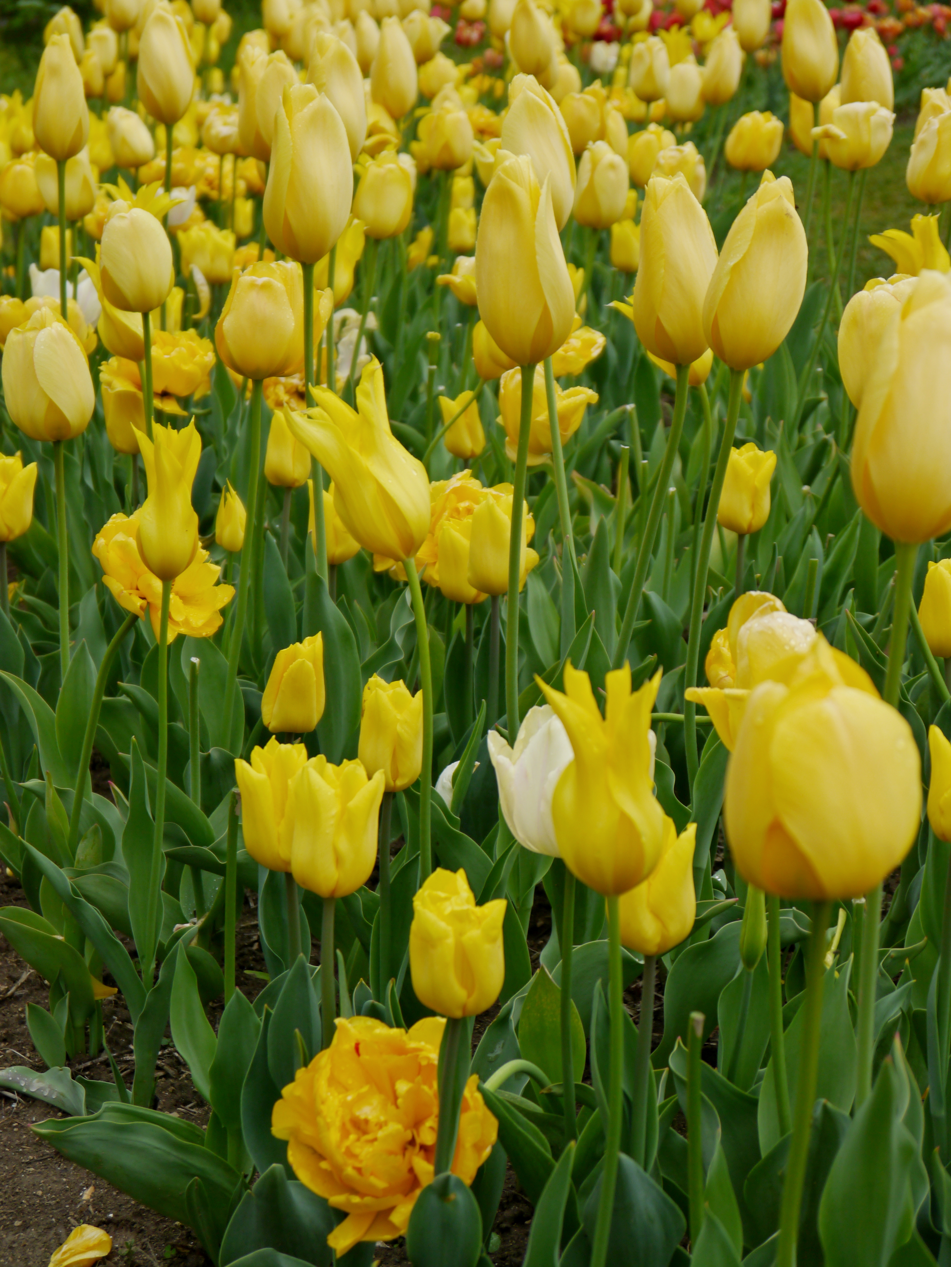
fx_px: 3075
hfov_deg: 17.6
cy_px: 634
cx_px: 476
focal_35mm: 84
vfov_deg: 23.3
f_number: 5.6
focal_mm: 42
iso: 160
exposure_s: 1/100
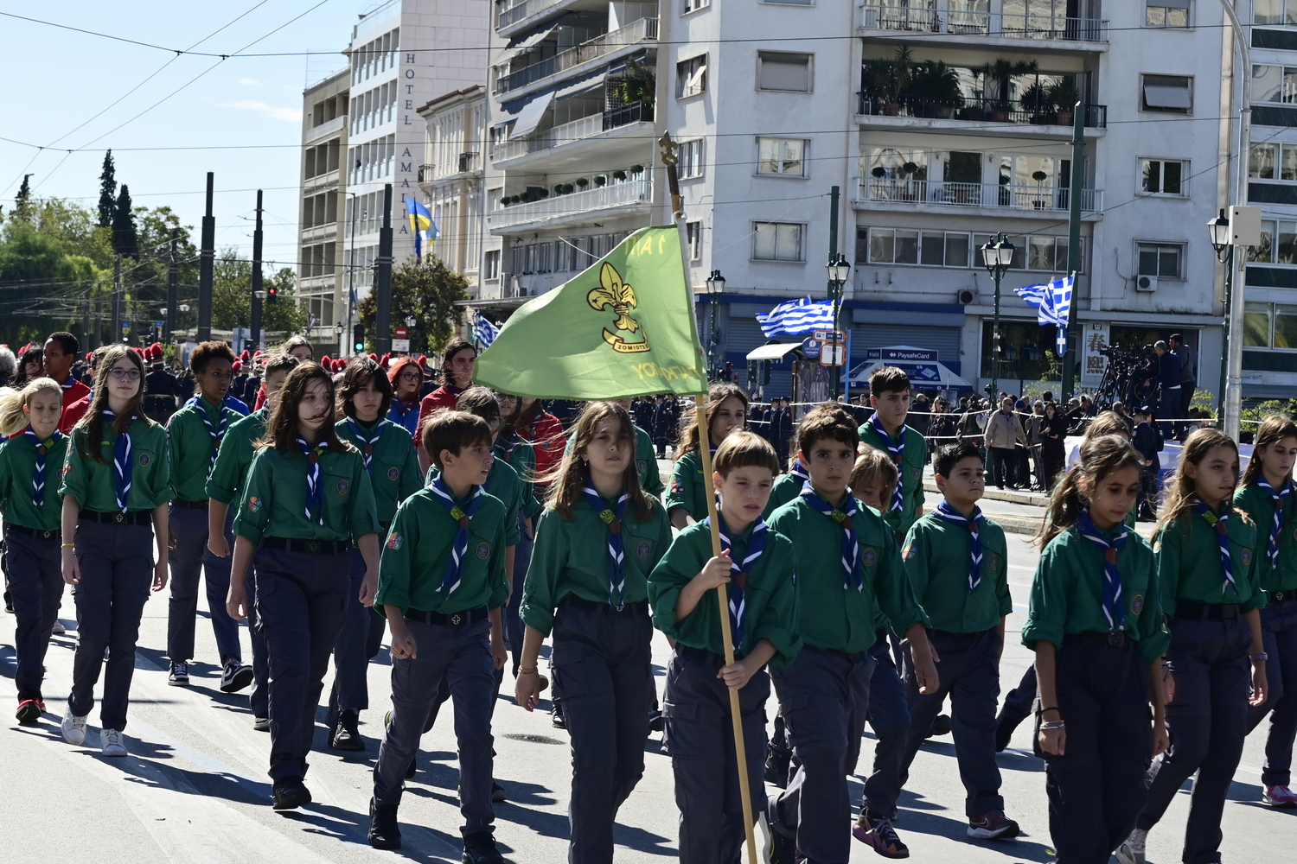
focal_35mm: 105
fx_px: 3783
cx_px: 648
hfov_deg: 19.5
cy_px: 432
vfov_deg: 13.0
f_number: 9
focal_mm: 70
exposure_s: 1/800
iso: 320
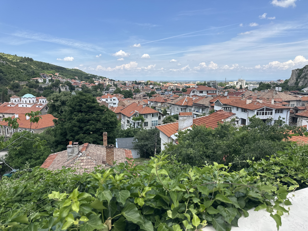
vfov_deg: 56.8
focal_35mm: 24
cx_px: 154
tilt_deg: -8.7
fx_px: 214
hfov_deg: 71.6
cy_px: 116
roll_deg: -0.4
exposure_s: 1/3472
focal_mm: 6.86
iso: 80
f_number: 1.78
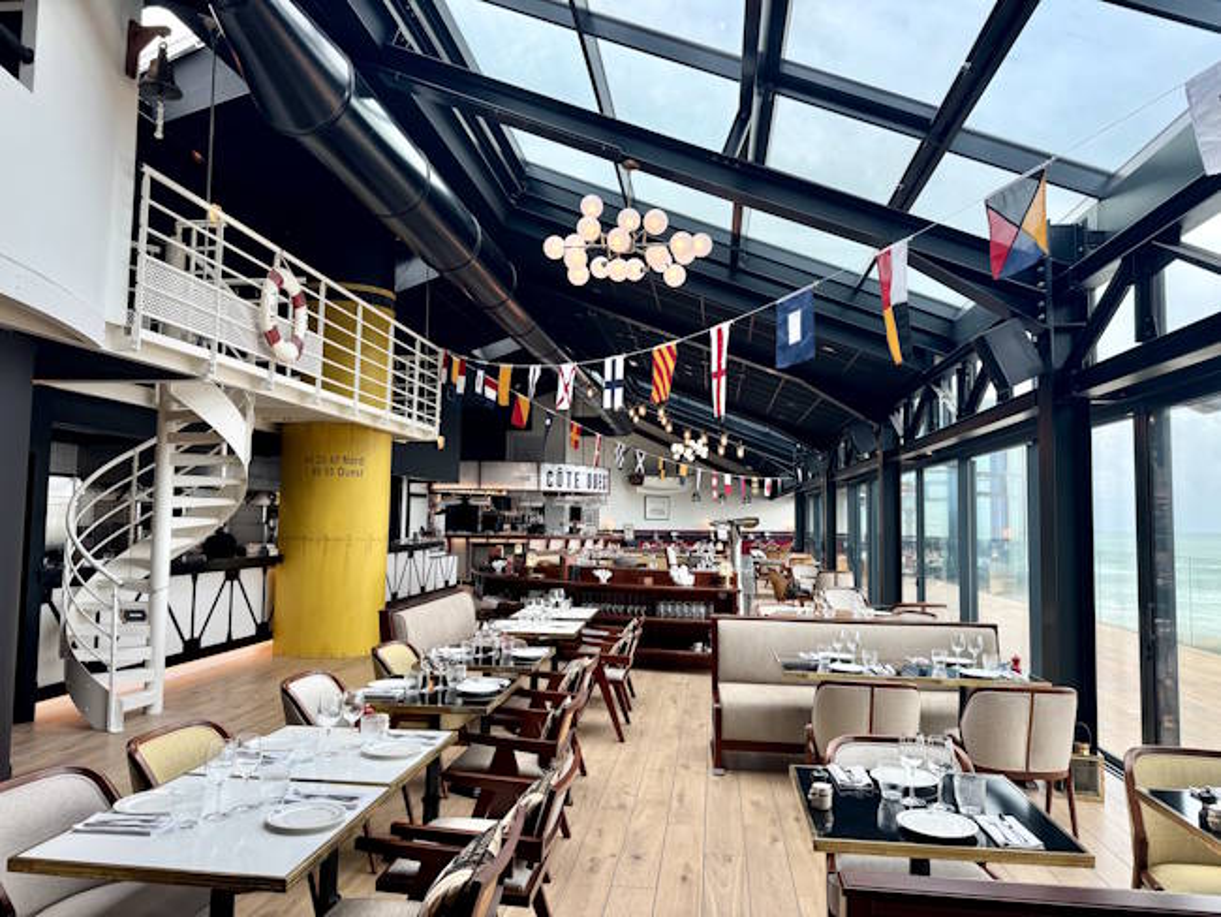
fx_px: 847
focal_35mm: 24
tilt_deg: +3.1
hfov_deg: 71.6
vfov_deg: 56.8
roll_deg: -1.1
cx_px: 610
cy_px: 458
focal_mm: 6.76
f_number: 1.78
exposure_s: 1/428
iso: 80
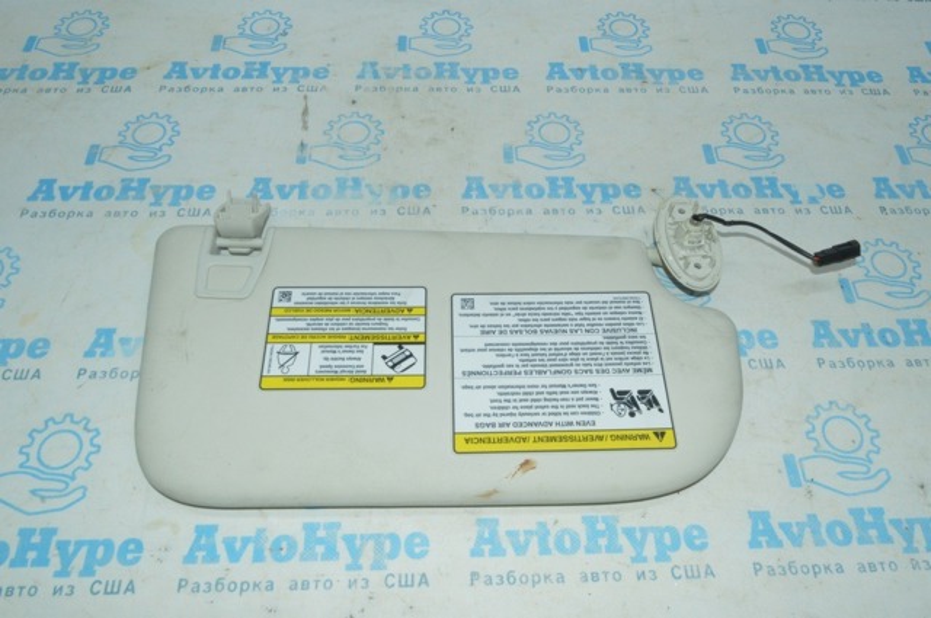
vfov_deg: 43.5
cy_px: 309
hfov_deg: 62.0
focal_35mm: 30
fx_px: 775
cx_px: 466
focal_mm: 20
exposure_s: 1/40
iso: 1800
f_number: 25
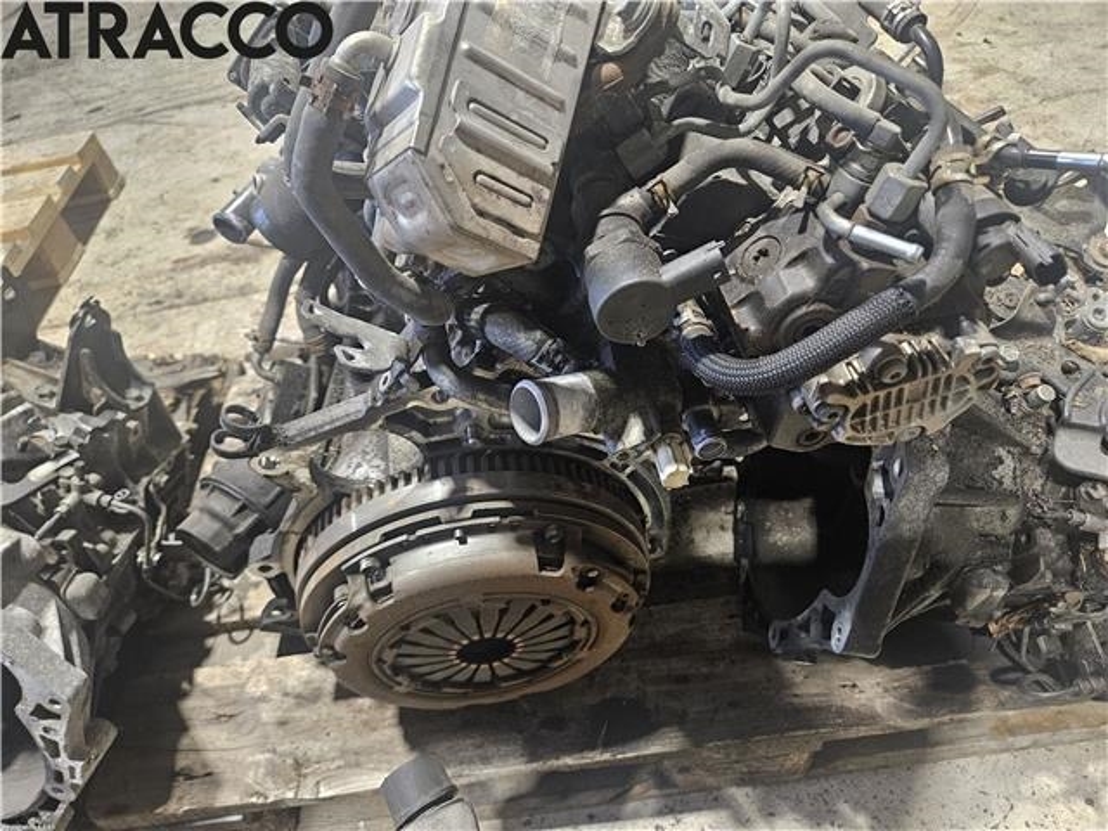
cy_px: 416
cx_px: 554
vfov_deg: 58.9
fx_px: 736
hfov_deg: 73.9
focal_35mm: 23
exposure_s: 1/100
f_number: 1.8
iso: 640
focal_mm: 5.4
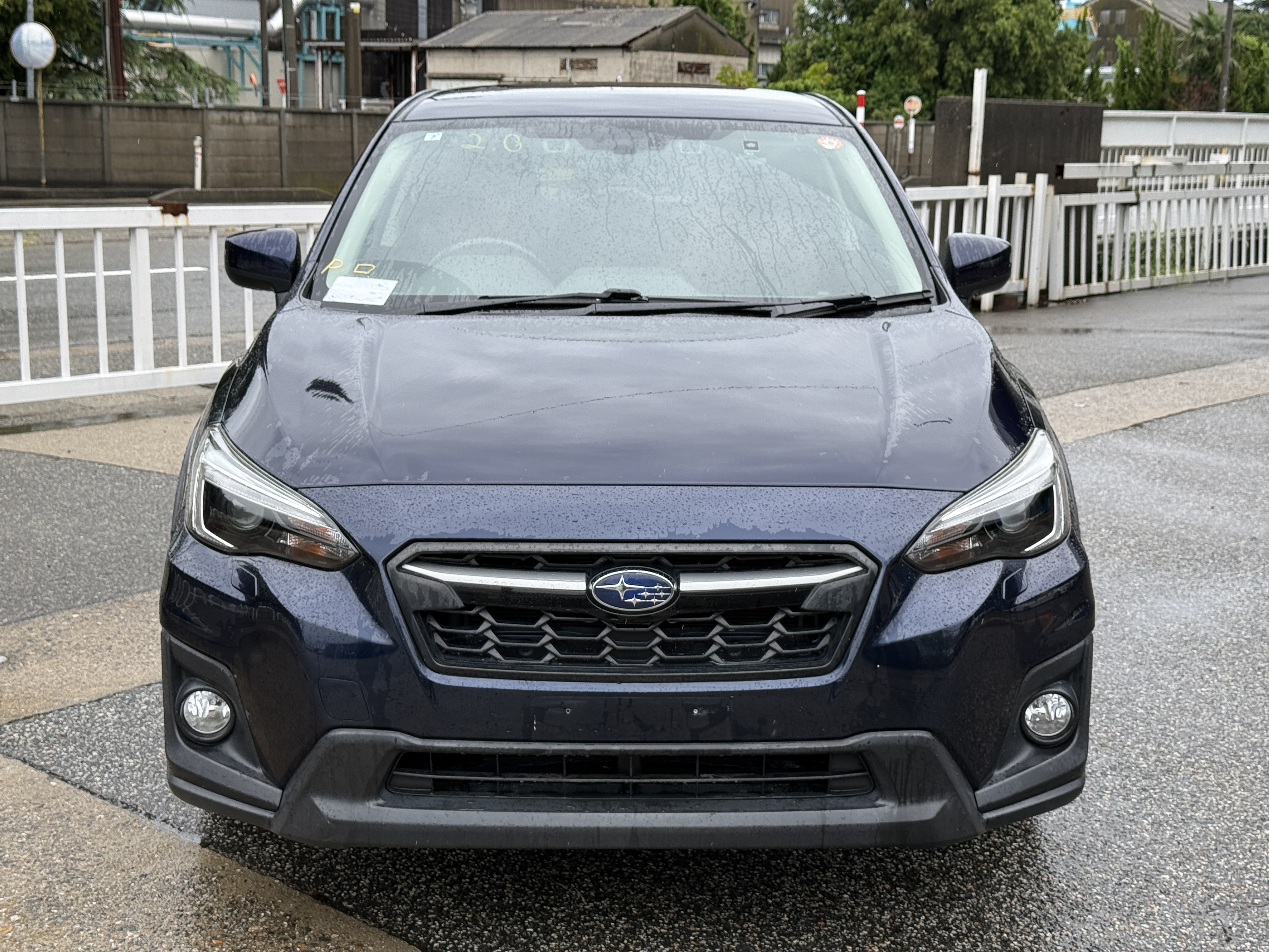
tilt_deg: -11.1
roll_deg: -1.3
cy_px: 476
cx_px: 634
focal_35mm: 48
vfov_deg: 30.3
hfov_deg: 39.7
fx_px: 1760
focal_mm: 6.76
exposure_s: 1/837
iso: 64
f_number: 1.78
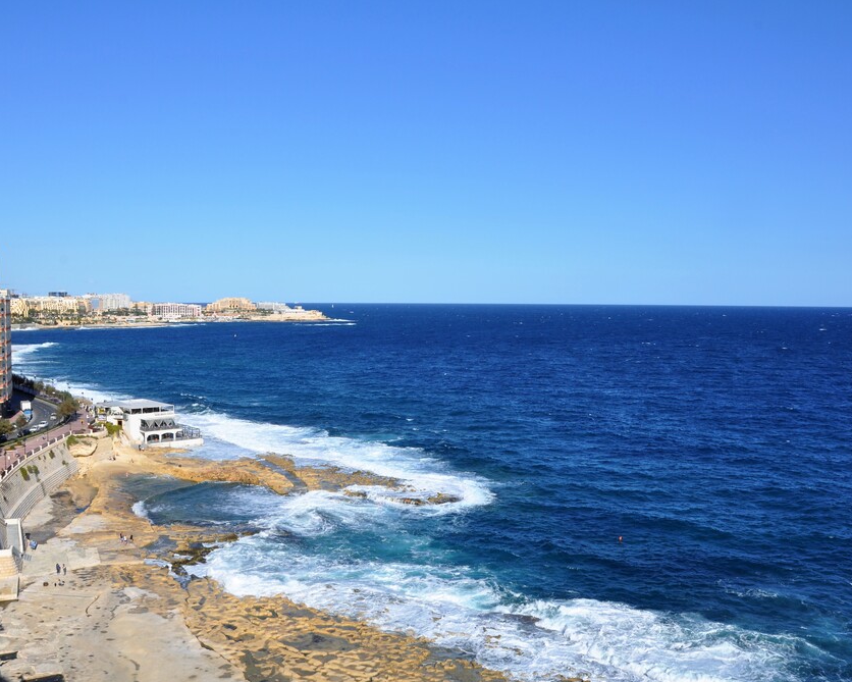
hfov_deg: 57.2
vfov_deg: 47.1
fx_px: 782
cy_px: 345
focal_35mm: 31
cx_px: 419
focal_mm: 18
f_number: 14
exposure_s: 1/160
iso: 200
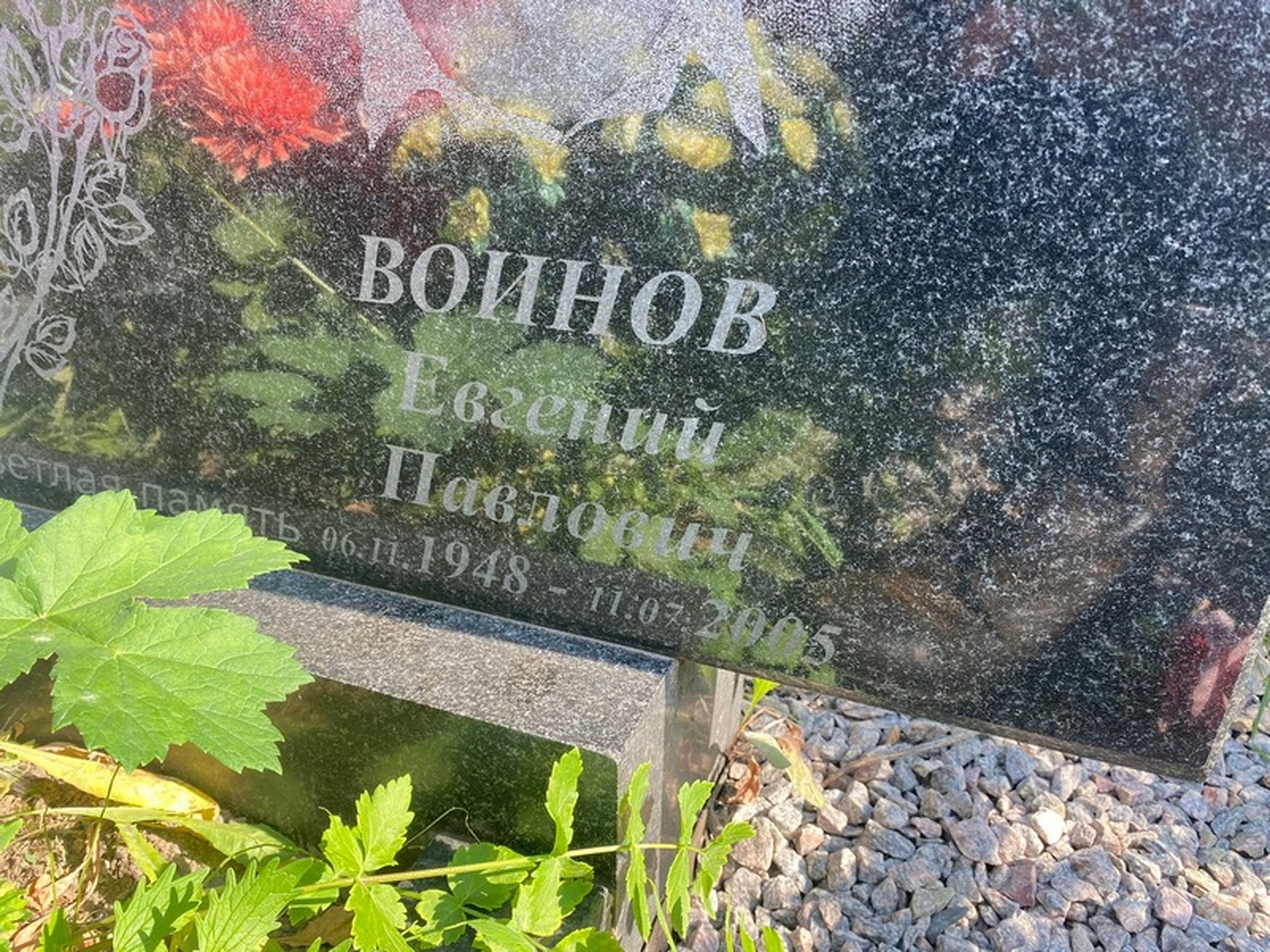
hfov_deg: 67.3
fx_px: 954
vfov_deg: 53.1
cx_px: 635
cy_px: 476
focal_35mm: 26
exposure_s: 1/198
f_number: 1.8
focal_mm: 4.25
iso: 32
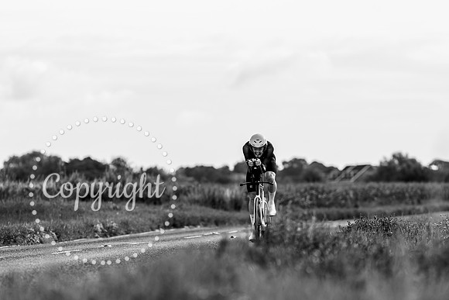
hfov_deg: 8.1
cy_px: 199
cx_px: 224
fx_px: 3163
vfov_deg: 5.4
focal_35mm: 254
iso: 100
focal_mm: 191
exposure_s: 1/1000
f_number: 3.2
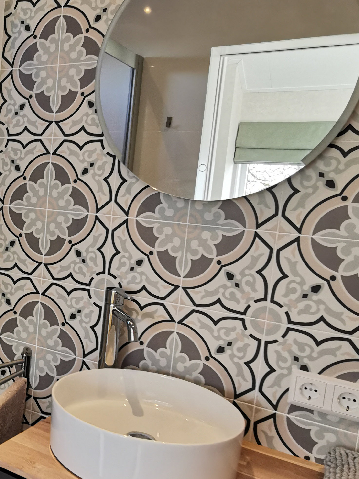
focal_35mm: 40
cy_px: 256
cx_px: -1
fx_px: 553
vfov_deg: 46.8
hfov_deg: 33.0
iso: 125
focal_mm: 2.26
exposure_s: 1/100
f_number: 2.2
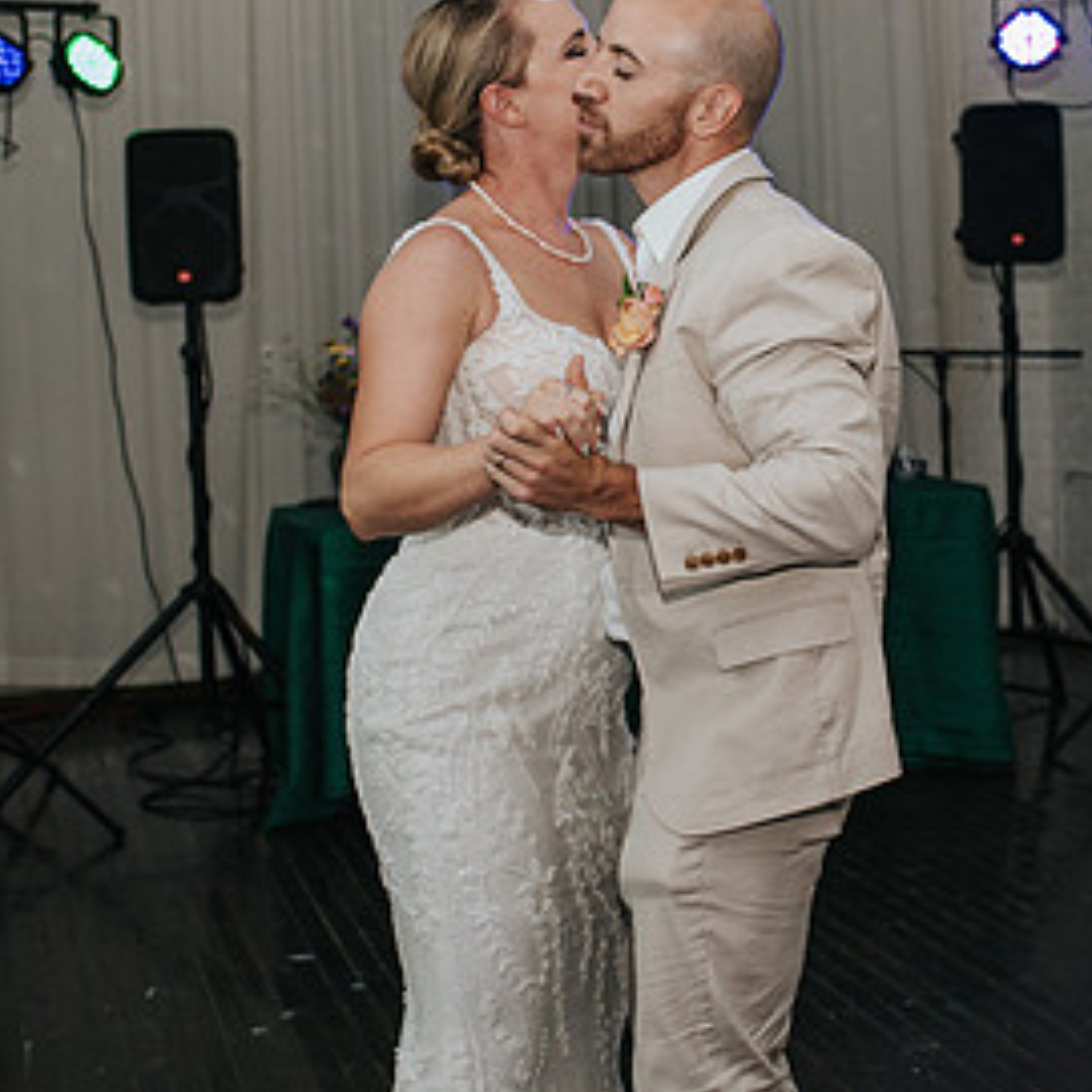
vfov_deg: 23.3
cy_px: 475
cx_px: 736
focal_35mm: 74
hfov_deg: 23.2
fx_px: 2641
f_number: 2.8
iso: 1000
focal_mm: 35
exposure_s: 1/200
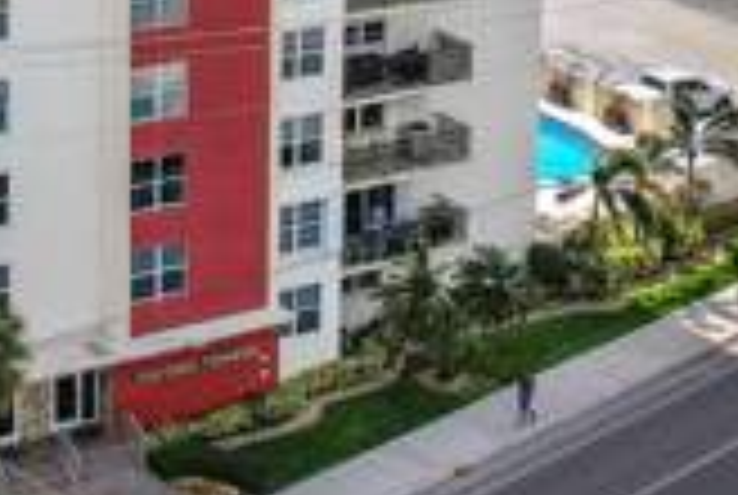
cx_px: 130
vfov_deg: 12.0
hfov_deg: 18.9
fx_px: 2197
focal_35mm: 107
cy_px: -335
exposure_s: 1/800
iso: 100
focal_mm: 8.38
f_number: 2.8
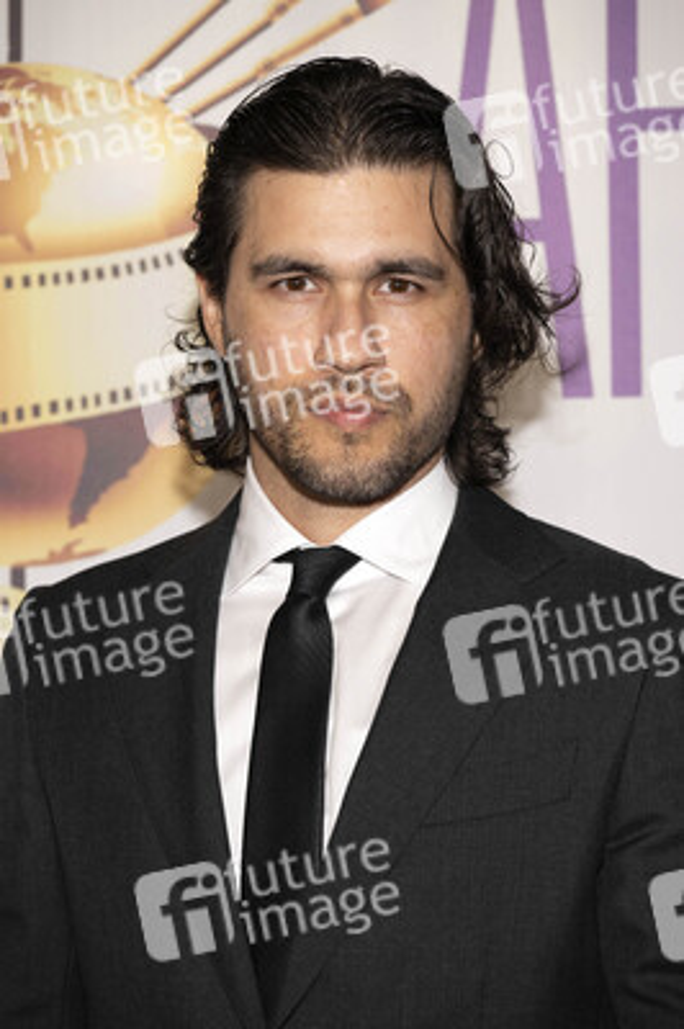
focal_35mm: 120
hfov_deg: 11.4
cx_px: 342
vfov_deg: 17.1
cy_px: 514
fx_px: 3426
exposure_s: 1/200
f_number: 6.3
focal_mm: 120
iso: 800
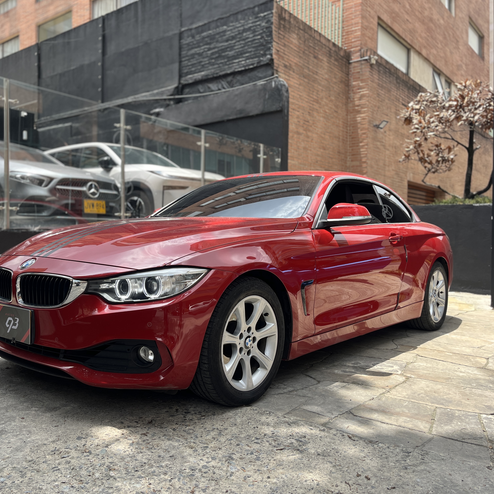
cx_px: 200
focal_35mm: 31
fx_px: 501
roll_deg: -0.3
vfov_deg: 52.5
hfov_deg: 52.2
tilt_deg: -0.6
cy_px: 246
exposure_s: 1/959
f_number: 1.6
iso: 50
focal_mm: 5.1
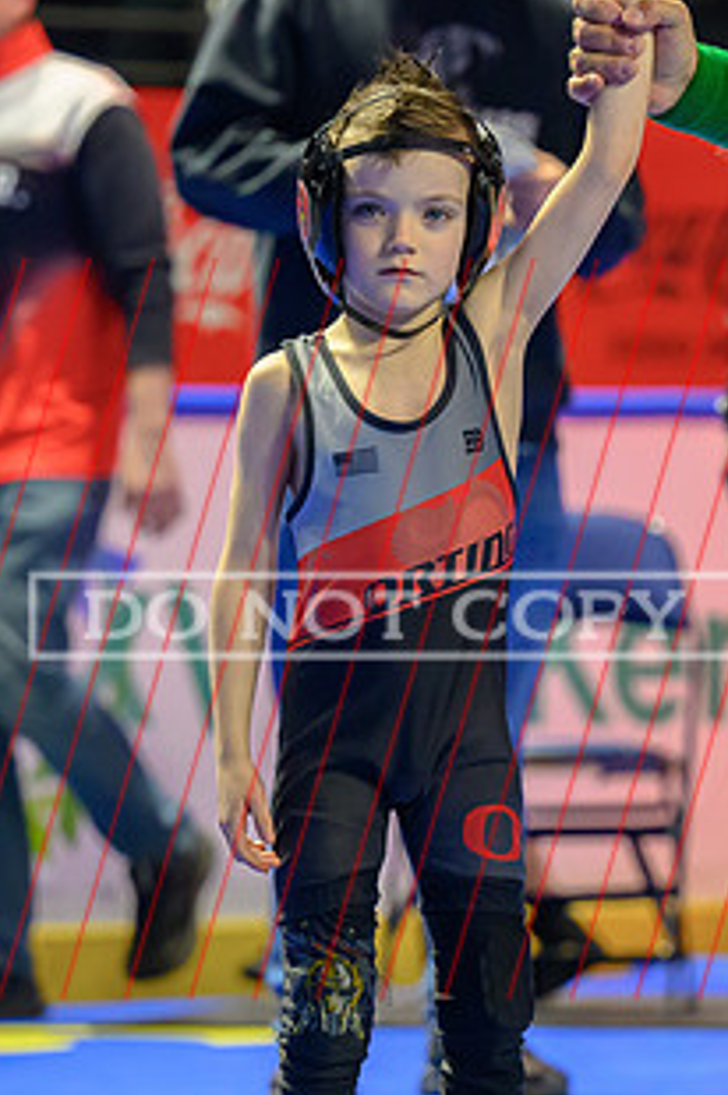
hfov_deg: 3.8
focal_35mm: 358
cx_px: 539
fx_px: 10883
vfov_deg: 5.8
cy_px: 642
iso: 3200
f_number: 2.8
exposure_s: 1/800
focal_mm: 125
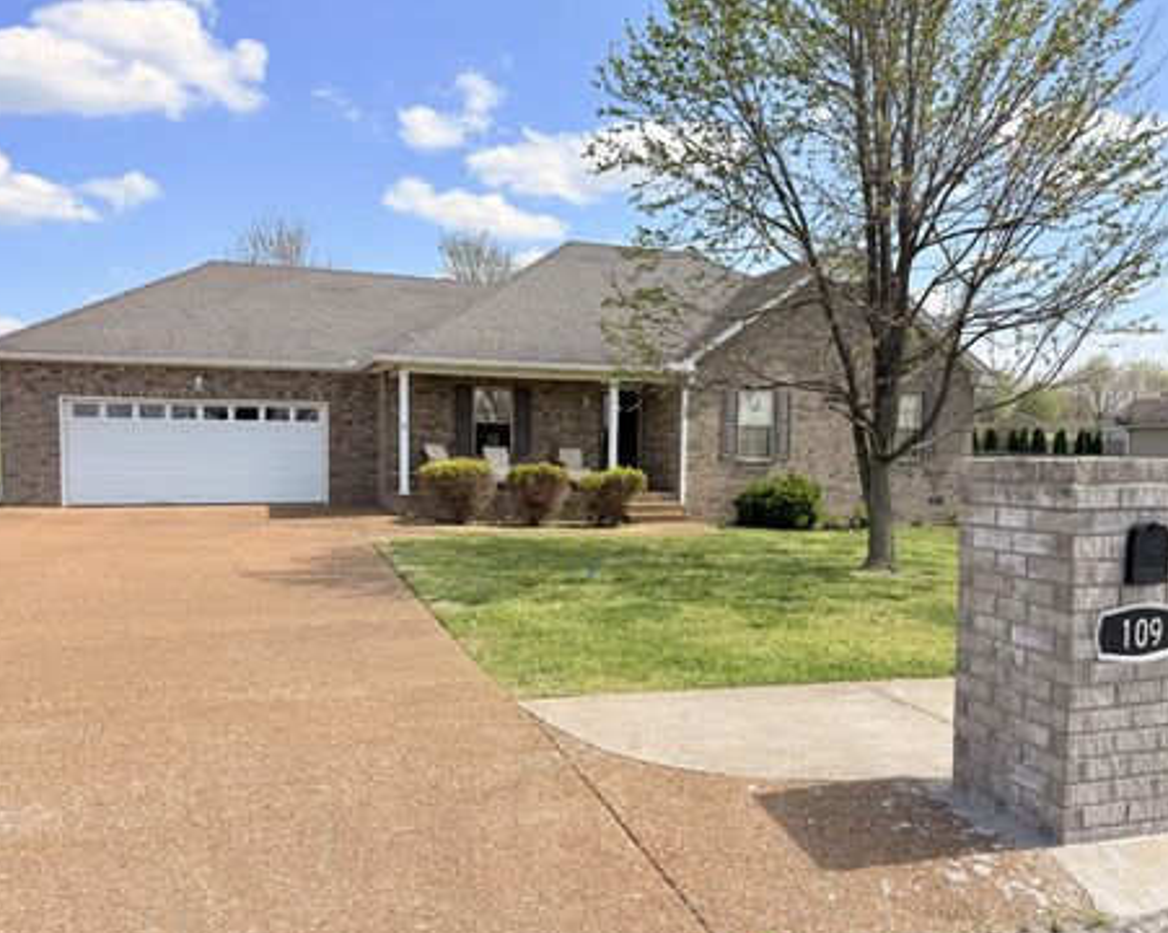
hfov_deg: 66.1
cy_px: 483
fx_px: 898
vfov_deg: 54.9
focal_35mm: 26
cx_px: 585
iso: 80
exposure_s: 1/3759
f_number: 1.78
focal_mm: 6.76
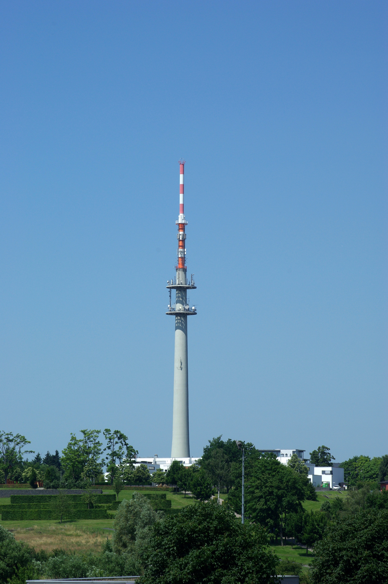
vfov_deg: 16.5
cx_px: 194
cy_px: 292
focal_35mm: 124
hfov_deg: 11.0
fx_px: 2017
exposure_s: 1/250
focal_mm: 83
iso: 100
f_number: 11
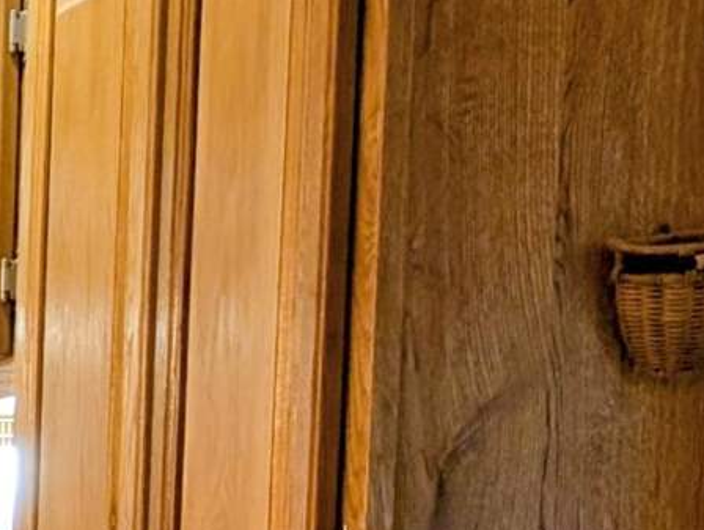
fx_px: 3339
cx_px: -1040
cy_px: 1029
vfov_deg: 8.6
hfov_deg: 10.3
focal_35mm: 164
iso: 48
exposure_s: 1/30
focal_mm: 6.9
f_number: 1.68
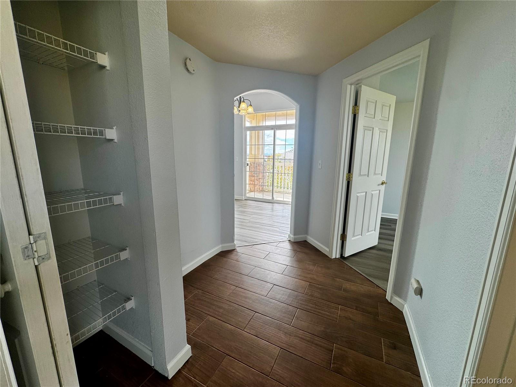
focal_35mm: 14
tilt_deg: -10.9
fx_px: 209
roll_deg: -0.7
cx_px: 258
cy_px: 194
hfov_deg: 102.1
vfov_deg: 85.7
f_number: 2.2
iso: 40
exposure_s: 1/131
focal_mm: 2.22
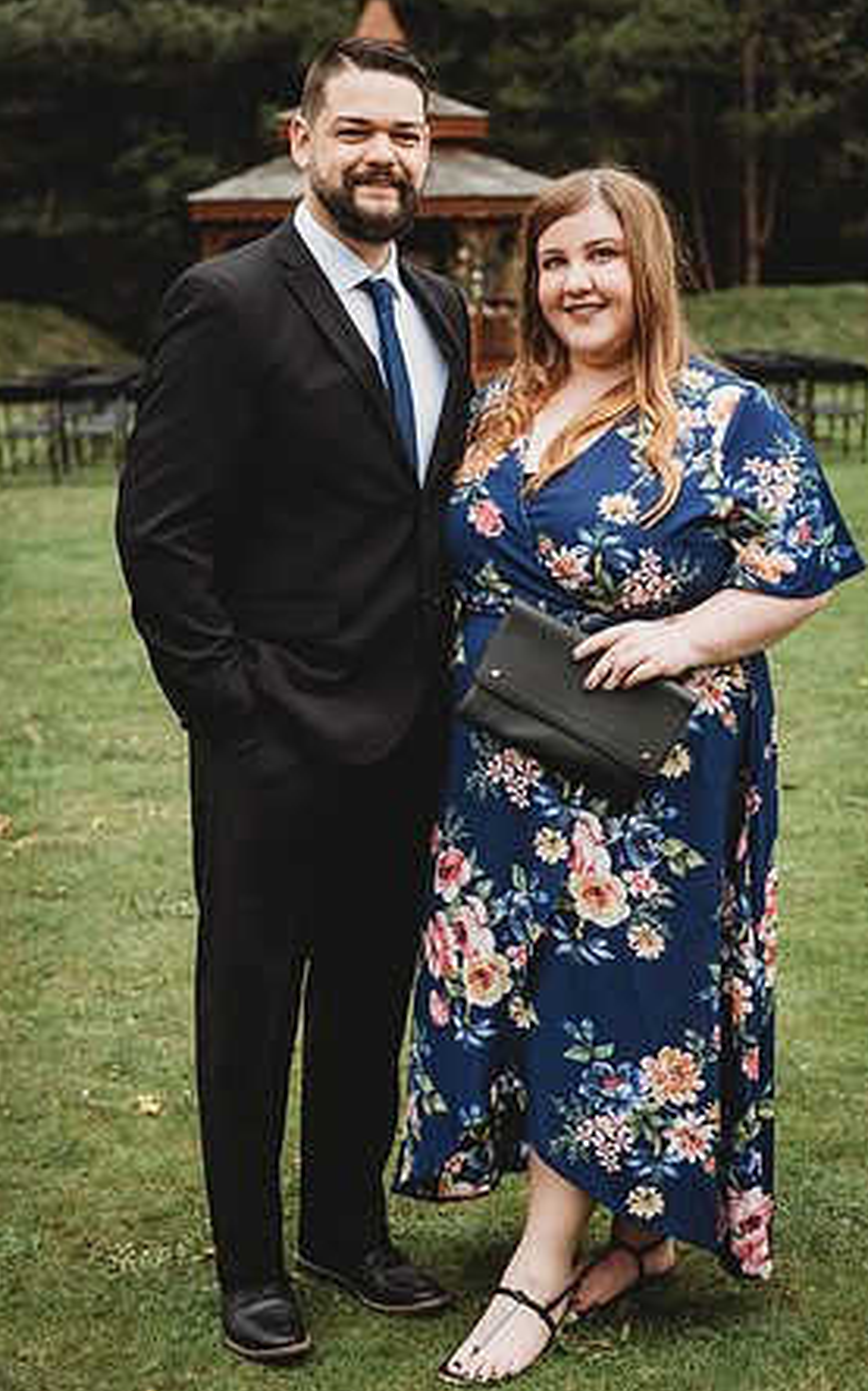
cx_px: 458
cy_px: 692
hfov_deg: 20.9
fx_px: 2350
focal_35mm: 62
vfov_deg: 33.0
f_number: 4
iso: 200
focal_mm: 60
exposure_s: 1/500
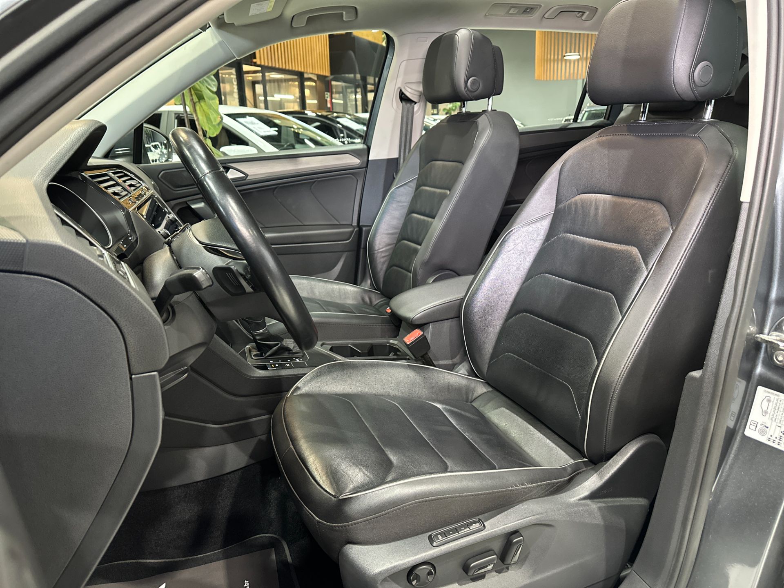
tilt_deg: -16.9
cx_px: 392
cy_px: 294
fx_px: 544
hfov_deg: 71.6
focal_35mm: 24
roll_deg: +1.7
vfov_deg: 56.8
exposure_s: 1/60
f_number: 1.78
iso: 800
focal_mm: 6.86
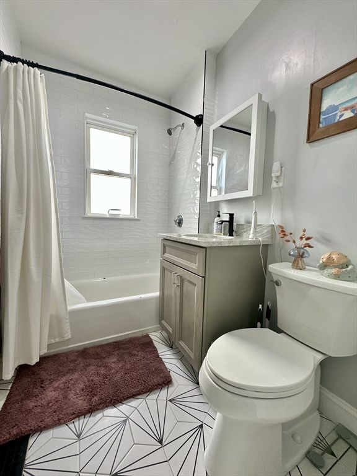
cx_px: 178
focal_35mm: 14
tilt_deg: -5.5
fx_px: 193
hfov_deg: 85.7
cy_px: 238
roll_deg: -2.1
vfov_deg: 102.1
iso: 160
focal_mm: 2.22
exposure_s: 1/60
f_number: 2.2
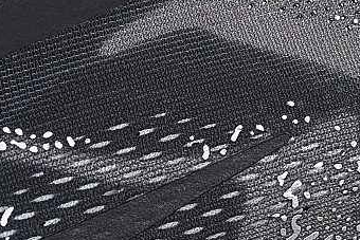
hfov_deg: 8.6
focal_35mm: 238
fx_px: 2381
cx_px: 143
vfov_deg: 5.8
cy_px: 151
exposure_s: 1/50
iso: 160
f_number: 6.3
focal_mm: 50
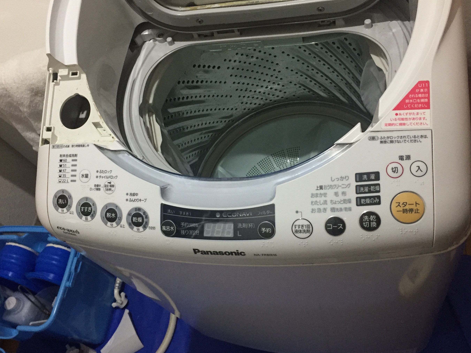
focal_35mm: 35
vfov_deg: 40.7
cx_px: 237
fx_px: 476
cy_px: 169
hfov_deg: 52.6
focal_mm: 4.15
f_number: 2.2
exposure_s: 1/33
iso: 200
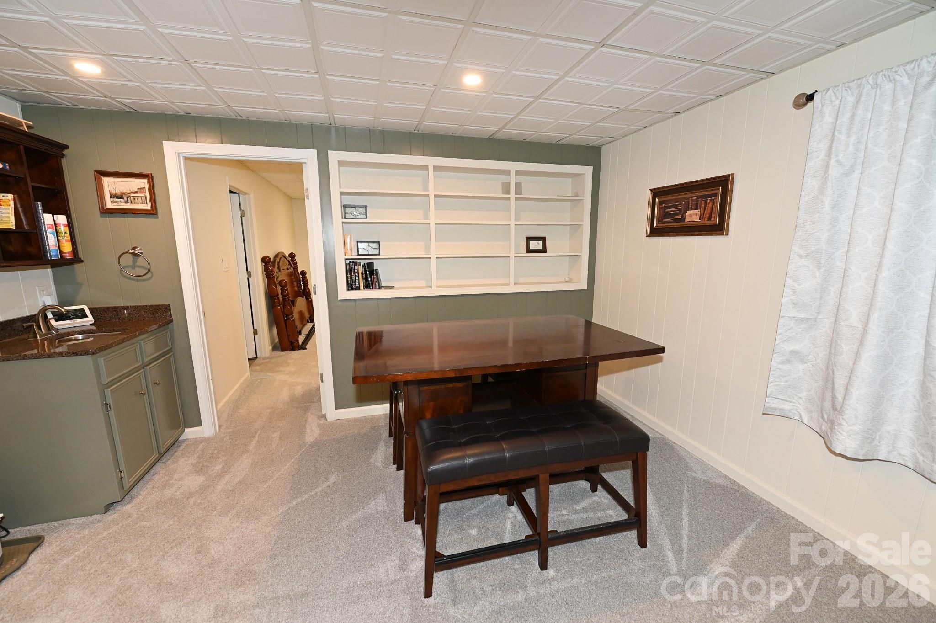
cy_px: 312
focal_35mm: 14
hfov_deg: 104.3
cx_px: 468
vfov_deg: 81.1
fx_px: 364
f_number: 4
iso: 1000
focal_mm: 14
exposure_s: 1/60
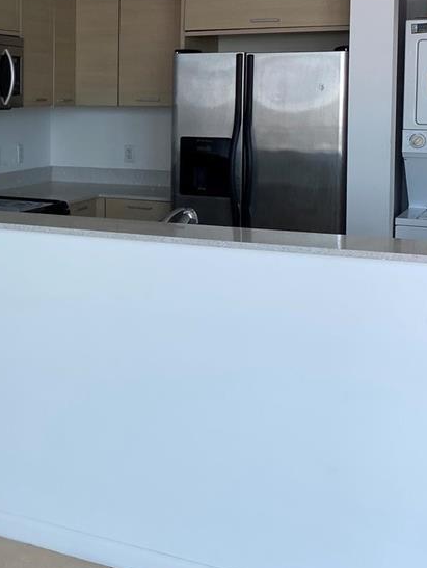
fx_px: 936
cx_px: -24
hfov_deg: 24.3
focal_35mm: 57
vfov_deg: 33.1
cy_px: 142
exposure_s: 1/173
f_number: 1.8
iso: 32
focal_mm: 4.25
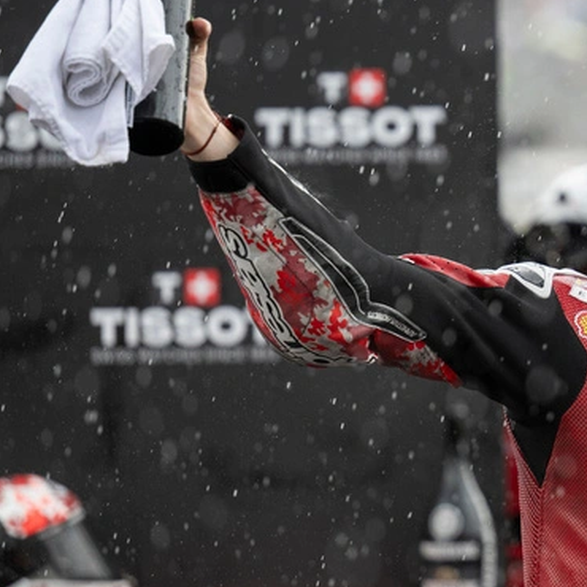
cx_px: 758
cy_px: 282
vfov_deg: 5.5
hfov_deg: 5.5
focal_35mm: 317
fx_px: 6082
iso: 640
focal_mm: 135
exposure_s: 1/1250
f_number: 2.8
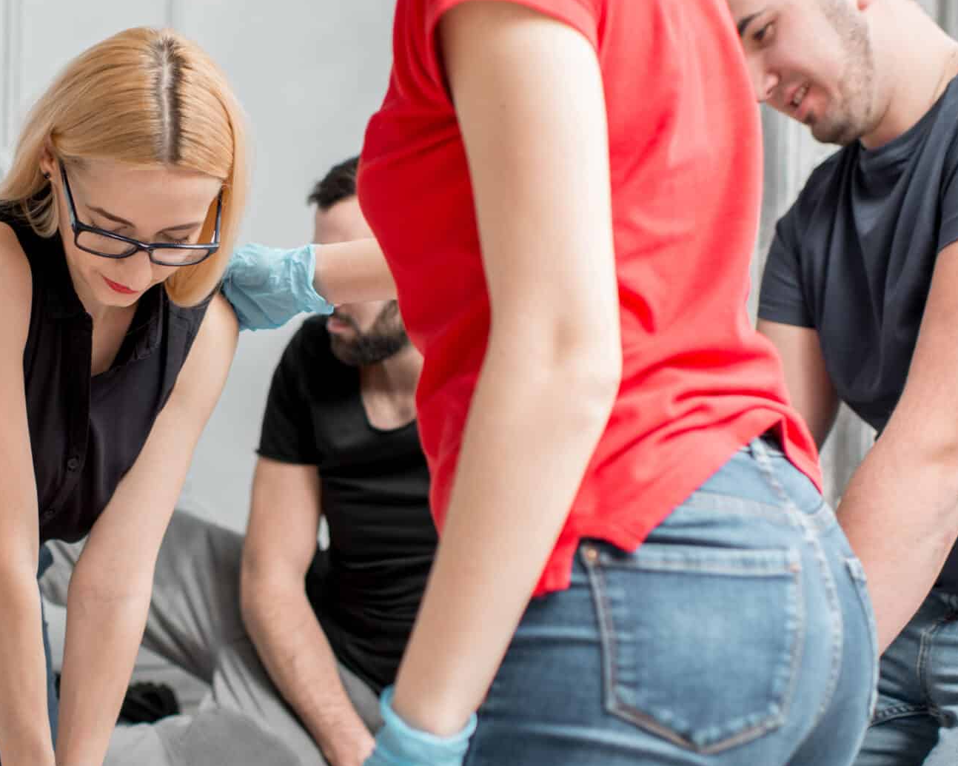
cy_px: 412
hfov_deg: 28.5
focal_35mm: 65
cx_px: 186
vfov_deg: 23.5
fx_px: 1843
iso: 250
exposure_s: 1/160
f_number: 2.2
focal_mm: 35
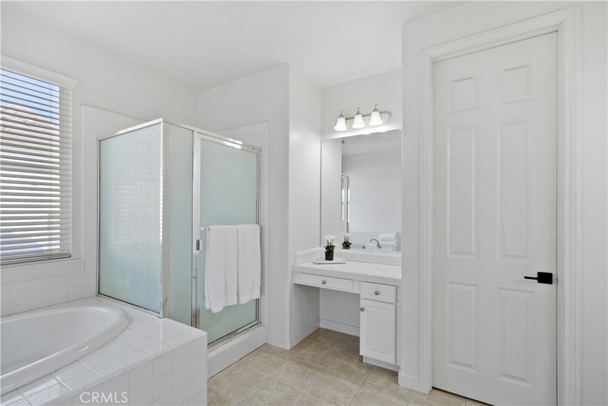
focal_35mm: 16
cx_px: 304
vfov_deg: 73.8
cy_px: 203
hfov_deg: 96.7
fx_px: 270
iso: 250
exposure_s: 1/15
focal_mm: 16
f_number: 4
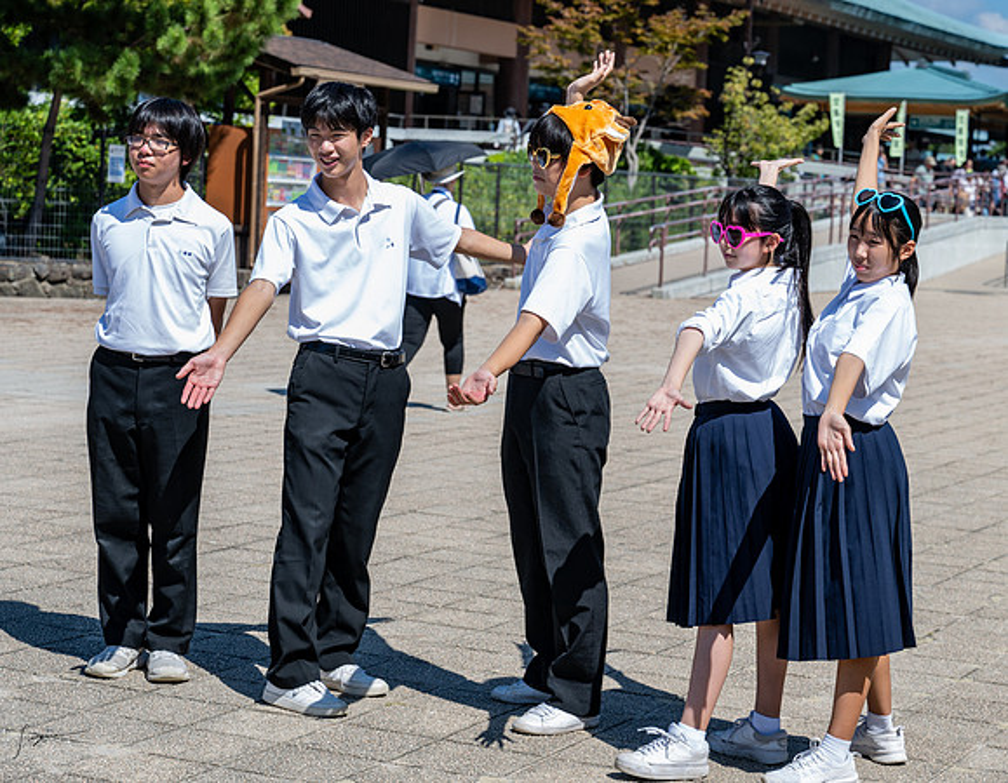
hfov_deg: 22.7
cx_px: 512
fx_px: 2506
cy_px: 347
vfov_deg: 17.8
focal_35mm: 85
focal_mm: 69
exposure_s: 1/250
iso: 64
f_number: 5.6
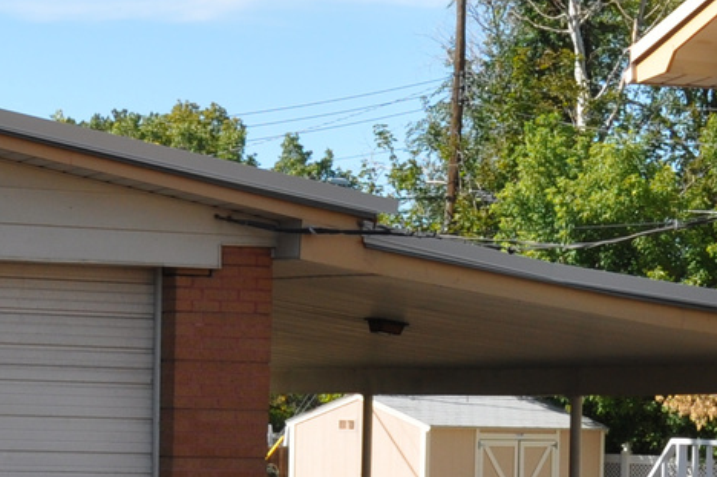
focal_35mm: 164
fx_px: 3267
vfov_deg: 8.3
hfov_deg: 12.5
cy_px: 480
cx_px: 440
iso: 200
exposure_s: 1/200
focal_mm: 25
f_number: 11
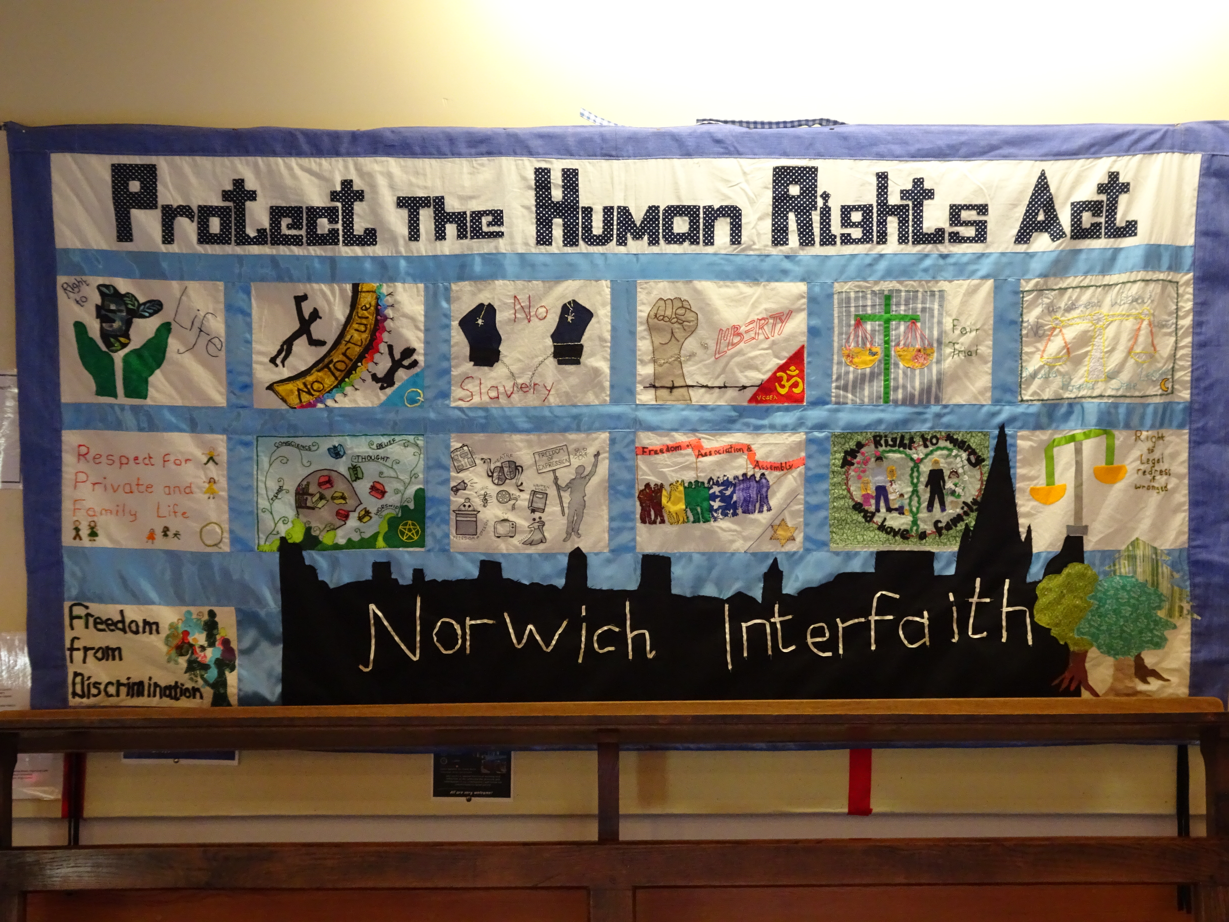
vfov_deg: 31.5
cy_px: 461
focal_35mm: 46
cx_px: 614
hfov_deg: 41.2
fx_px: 1633
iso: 640
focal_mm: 7.87
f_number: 4.5
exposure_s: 1/50
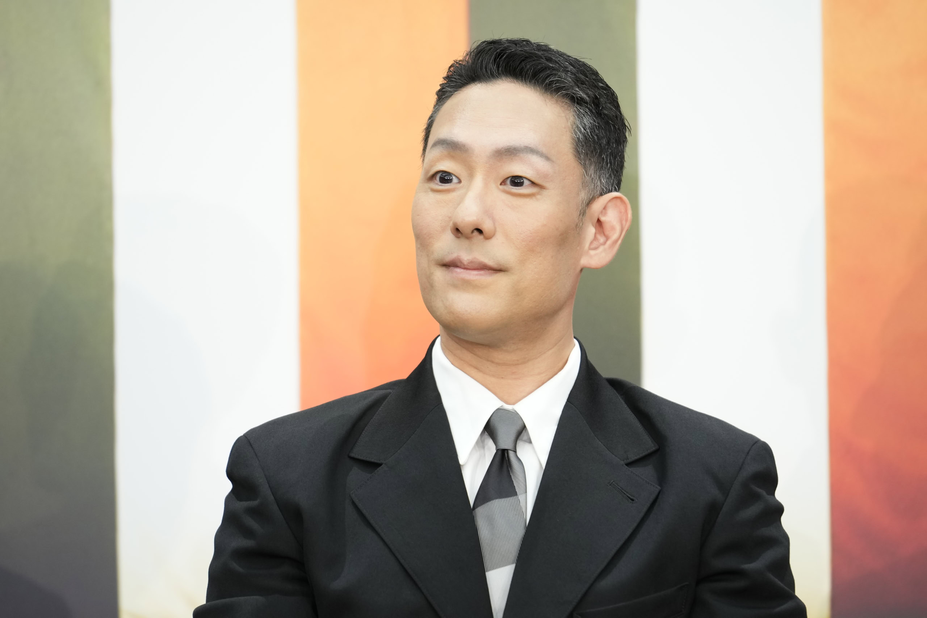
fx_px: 7725
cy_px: 309
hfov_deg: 6.9
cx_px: 464
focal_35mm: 300
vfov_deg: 4.6
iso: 1000
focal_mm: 200
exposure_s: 1/200
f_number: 3.2
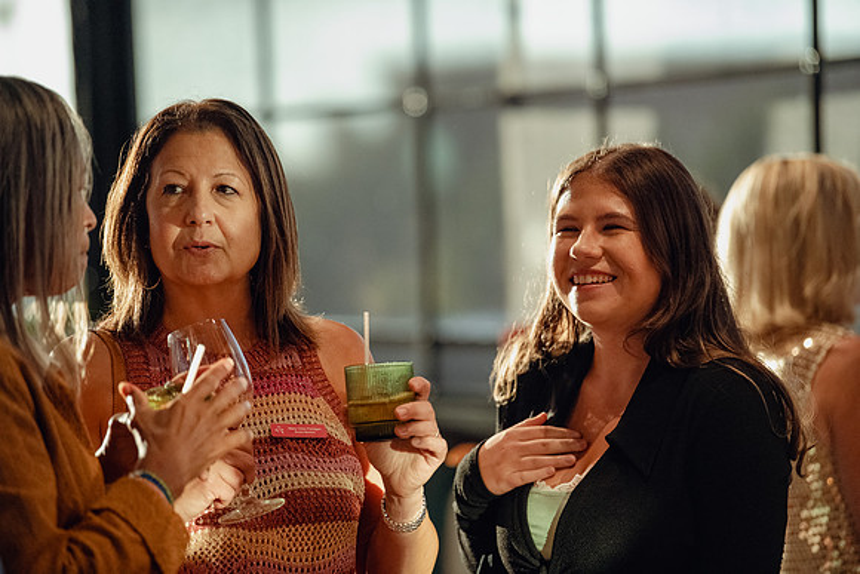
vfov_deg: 7.9
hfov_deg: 11.7
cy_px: 287
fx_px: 4181
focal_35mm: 175
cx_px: 430
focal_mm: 175
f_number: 2.8
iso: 6400
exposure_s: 1/250
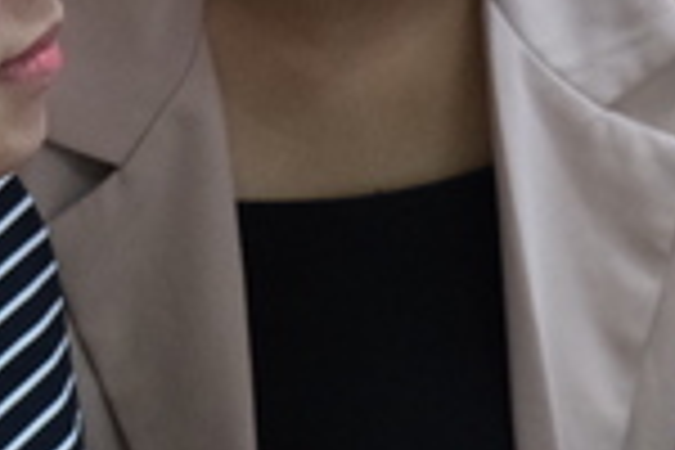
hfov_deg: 11.2
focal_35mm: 183
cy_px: 202
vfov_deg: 7.5
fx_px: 3431
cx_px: 418
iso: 2500
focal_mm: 25.4
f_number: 3.2
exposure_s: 1/125
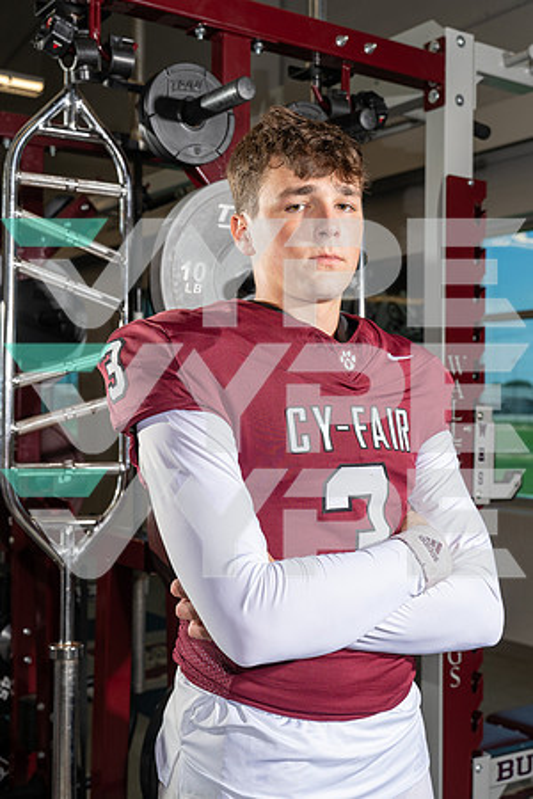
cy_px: 400
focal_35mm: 44
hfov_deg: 30.5
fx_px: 977
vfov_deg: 44.5
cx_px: 266
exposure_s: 1/250
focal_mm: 44
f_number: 5.6
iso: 200
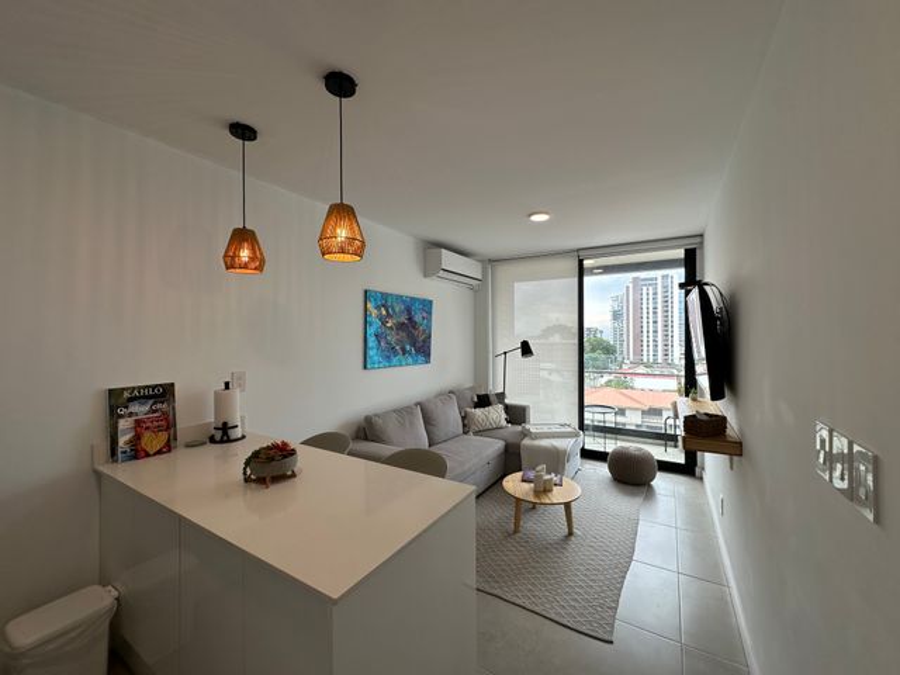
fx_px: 364
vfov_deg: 85.7
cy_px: 338
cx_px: 450
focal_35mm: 14
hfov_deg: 102.1
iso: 40
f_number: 2.2
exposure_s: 1/158
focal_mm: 2.22
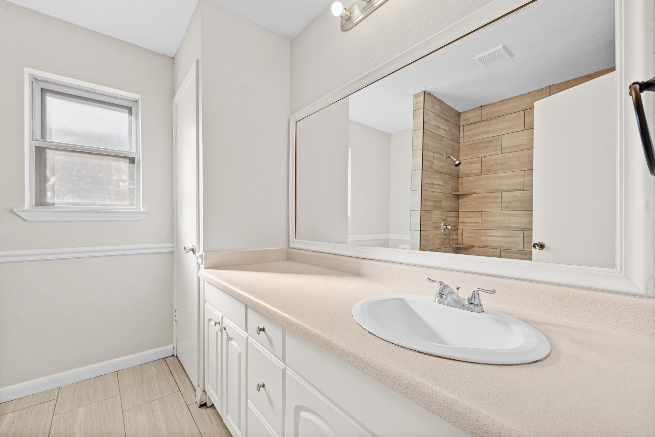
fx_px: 273
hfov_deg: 100.4
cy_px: 218
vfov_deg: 77.4
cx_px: 328
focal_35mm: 15
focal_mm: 15
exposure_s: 1/60
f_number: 8
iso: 1250
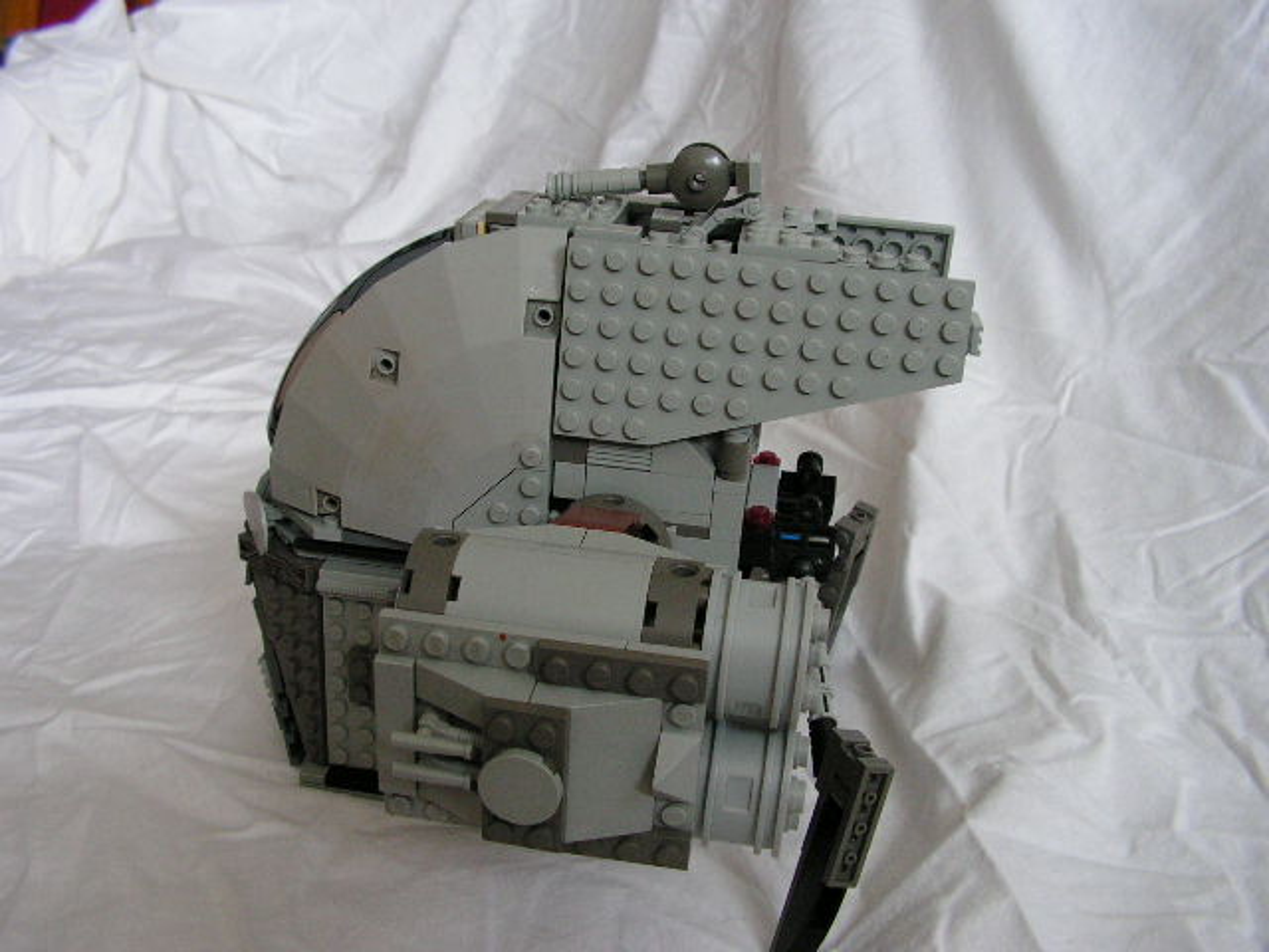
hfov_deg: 51.4
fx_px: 1320
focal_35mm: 36
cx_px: 634
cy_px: 476
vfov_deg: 39.7
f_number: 3.2
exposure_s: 1/30
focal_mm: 6
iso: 200
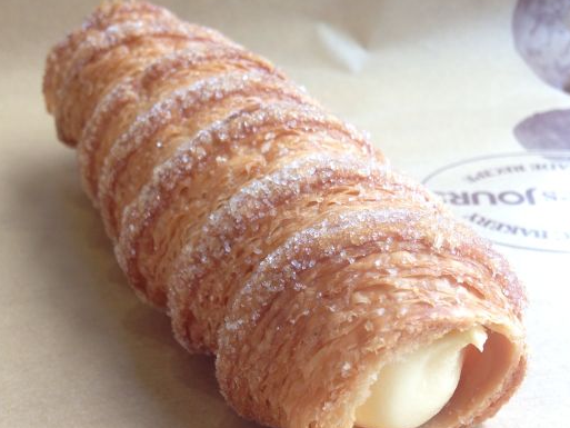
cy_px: 244
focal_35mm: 45
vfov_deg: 32.1
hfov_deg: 41.9
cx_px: 329
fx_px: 741
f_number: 2.4
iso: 64
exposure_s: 1/60
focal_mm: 4.12
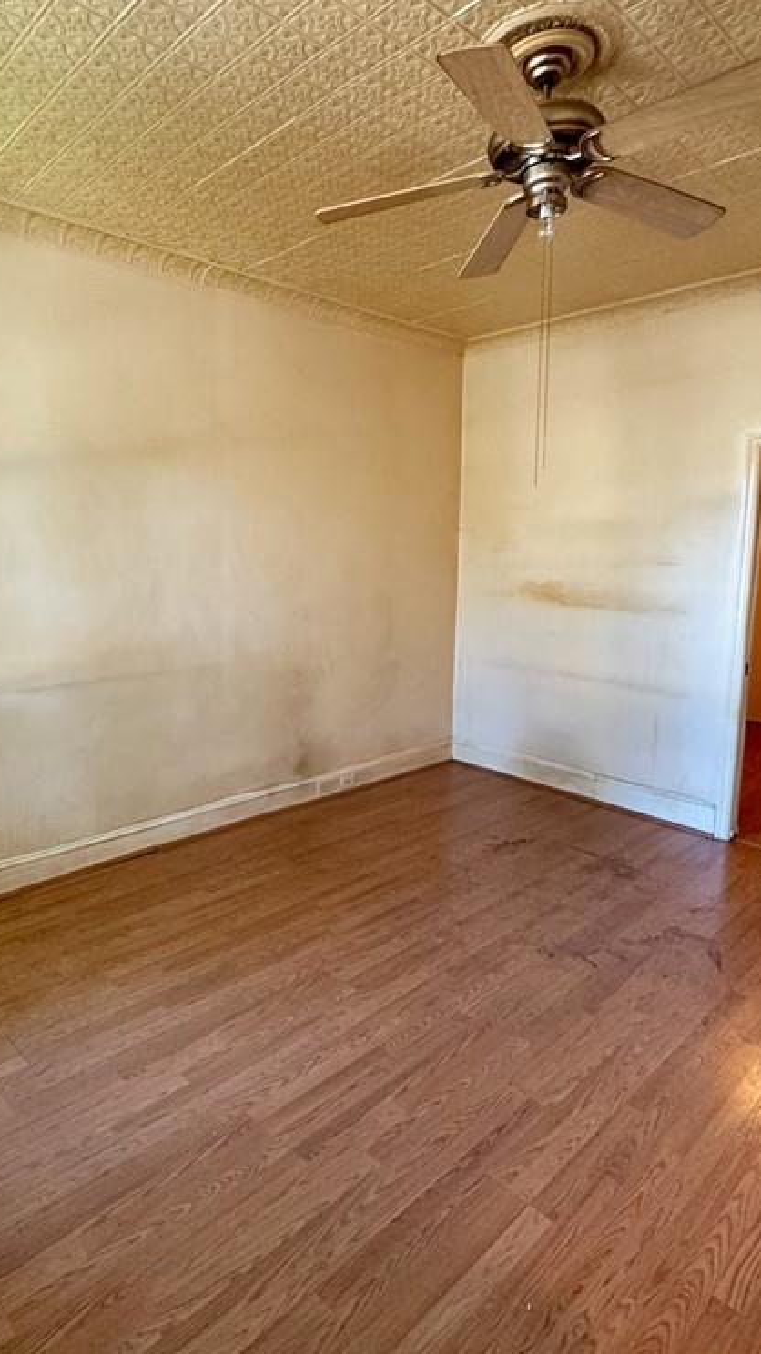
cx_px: 351
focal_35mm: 21
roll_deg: -0.6
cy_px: 670
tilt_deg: -9.1
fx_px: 754
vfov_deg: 83.9
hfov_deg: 53.5
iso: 640
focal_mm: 2.22
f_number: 2.2
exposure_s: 1/60
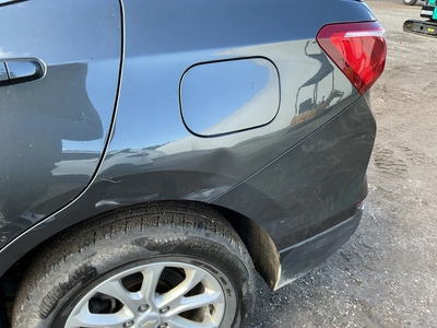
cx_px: 218
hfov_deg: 63.4
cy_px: 164
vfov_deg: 49.7
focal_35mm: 28
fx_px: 353
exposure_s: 1/122
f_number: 1.8
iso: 25
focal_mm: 3
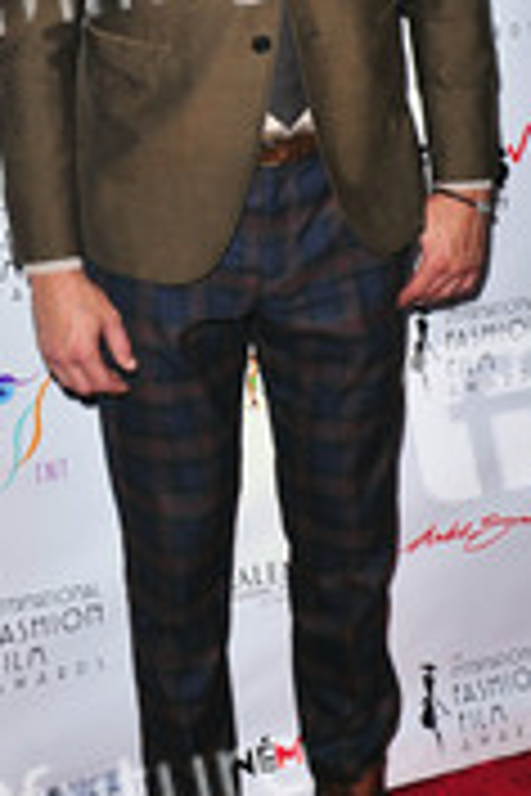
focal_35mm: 77
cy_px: 171
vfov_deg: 25.9
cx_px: 227
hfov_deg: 17.7
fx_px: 1703
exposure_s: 1/320
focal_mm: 34
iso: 500
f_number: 5.6
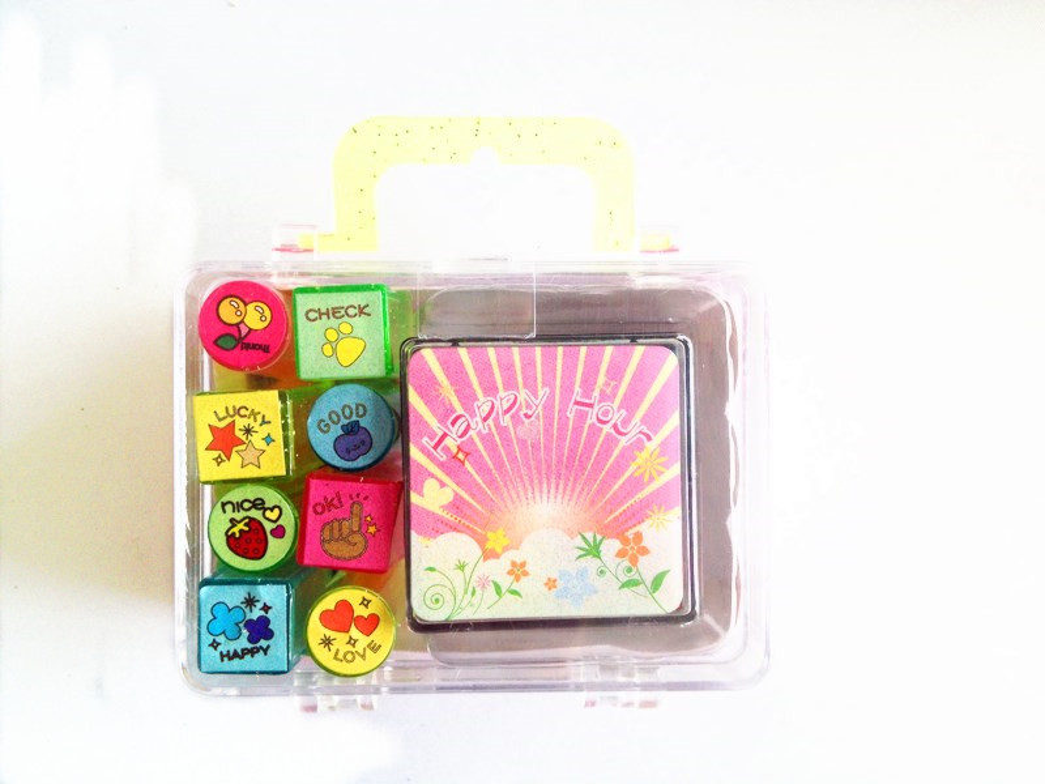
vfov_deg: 40.7
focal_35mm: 35
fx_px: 1057
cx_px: 522
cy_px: 392
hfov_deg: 52.6
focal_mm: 4.28
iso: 50
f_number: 2.4
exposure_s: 1/120
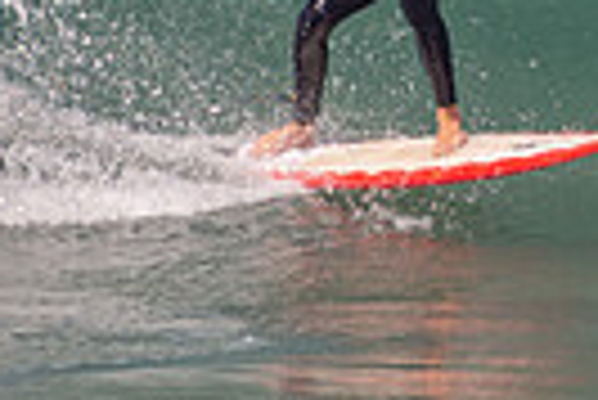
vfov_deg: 0.5
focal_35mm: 2620
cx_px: 737
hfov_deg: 0.8
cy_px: -213
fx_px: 43568
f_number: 5.6
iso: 220
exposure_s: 1/1250
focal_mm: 400
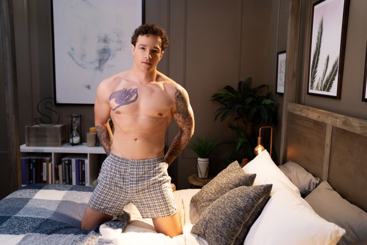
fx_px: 336
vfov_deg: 40.0
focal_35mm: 33
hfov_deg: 57.2
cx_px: 184
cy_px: 122
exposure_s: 1/160
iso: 640
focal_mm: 33
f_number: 2.8
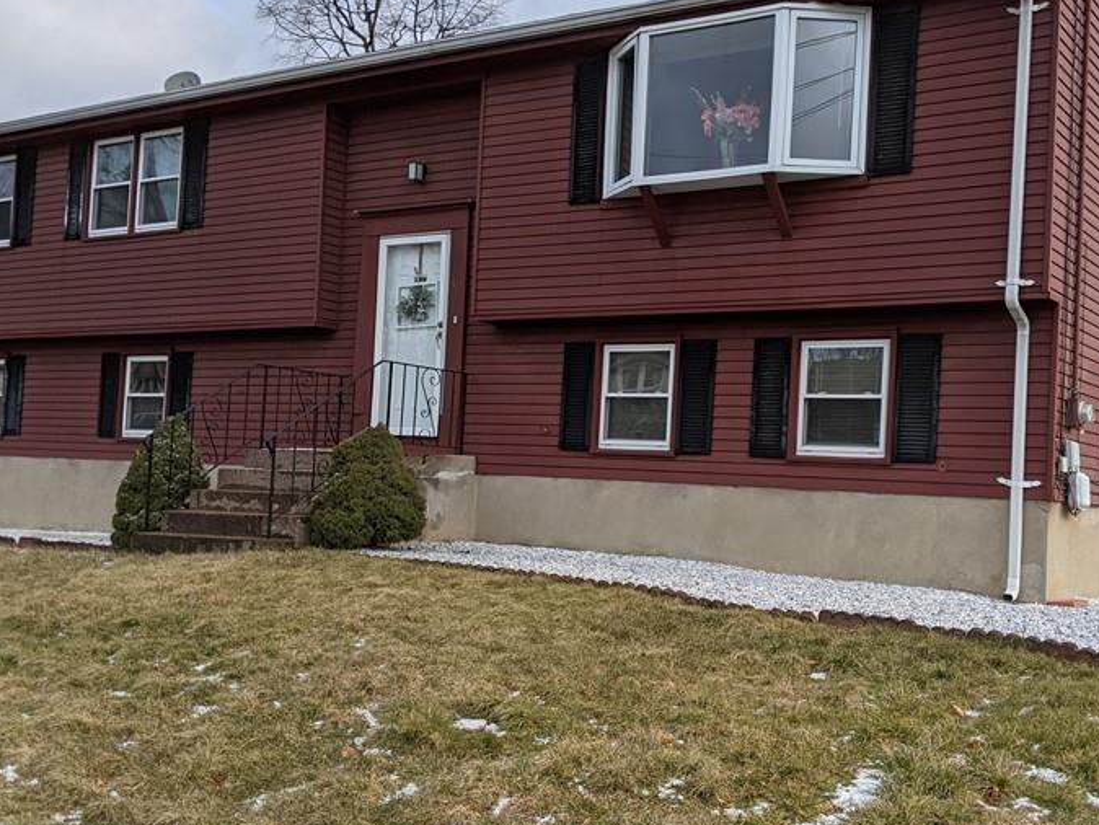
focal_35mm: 41
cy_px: 430
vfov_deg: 35.2
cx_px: 649
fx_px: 1302
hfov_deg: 45.6
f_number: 1.8
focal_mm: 4.44
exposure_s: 1/1067
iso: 56
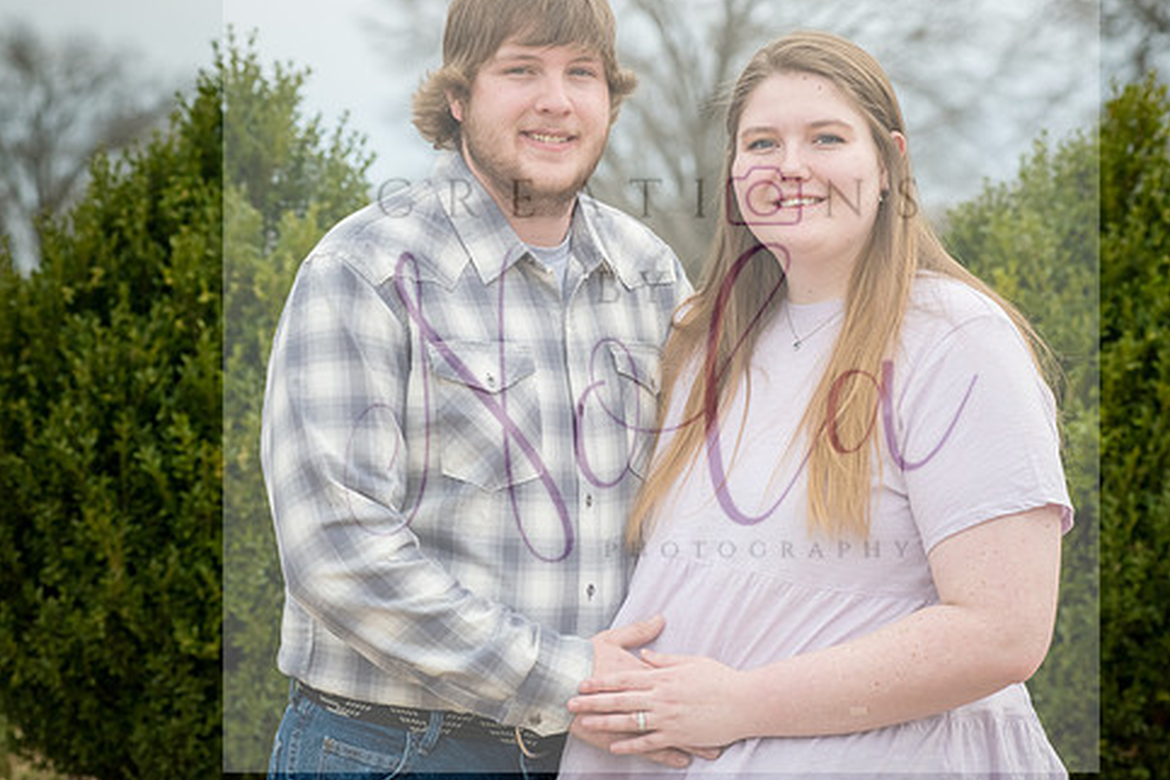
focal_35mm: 126
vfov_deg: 10.9
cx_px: 661
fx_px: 4095
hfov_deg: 16.3
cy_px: 335
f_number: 7.1
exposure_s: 1/640
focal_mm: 105
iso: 400
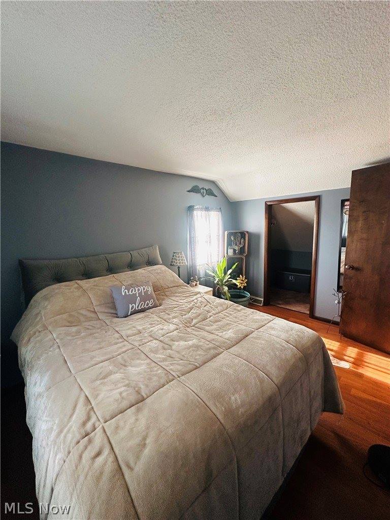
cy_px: 260
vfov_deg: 102.1
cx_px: 195
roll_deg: +1.8
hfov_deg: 85.7
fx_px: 210
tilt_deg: -8.6
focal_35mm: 14
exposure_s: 1/60
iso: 400
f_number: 2.2
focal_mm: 2.22
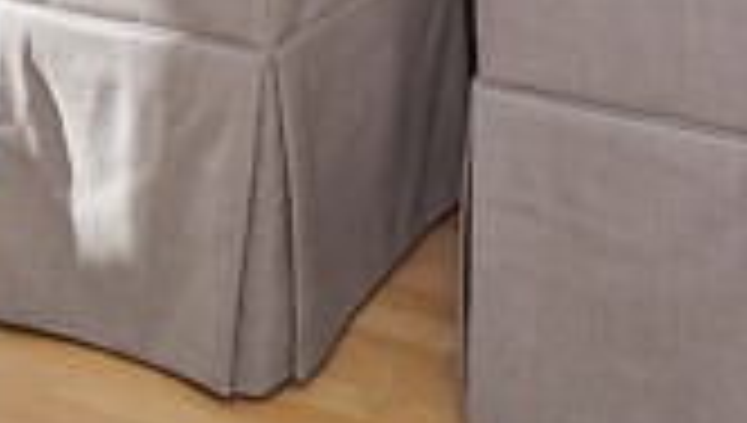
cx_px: 320
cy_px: -488
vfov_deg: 14.3
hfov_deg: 31.3
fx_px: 1329
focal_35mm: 67
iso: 800
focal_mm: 8
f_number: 9
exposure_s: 1/250
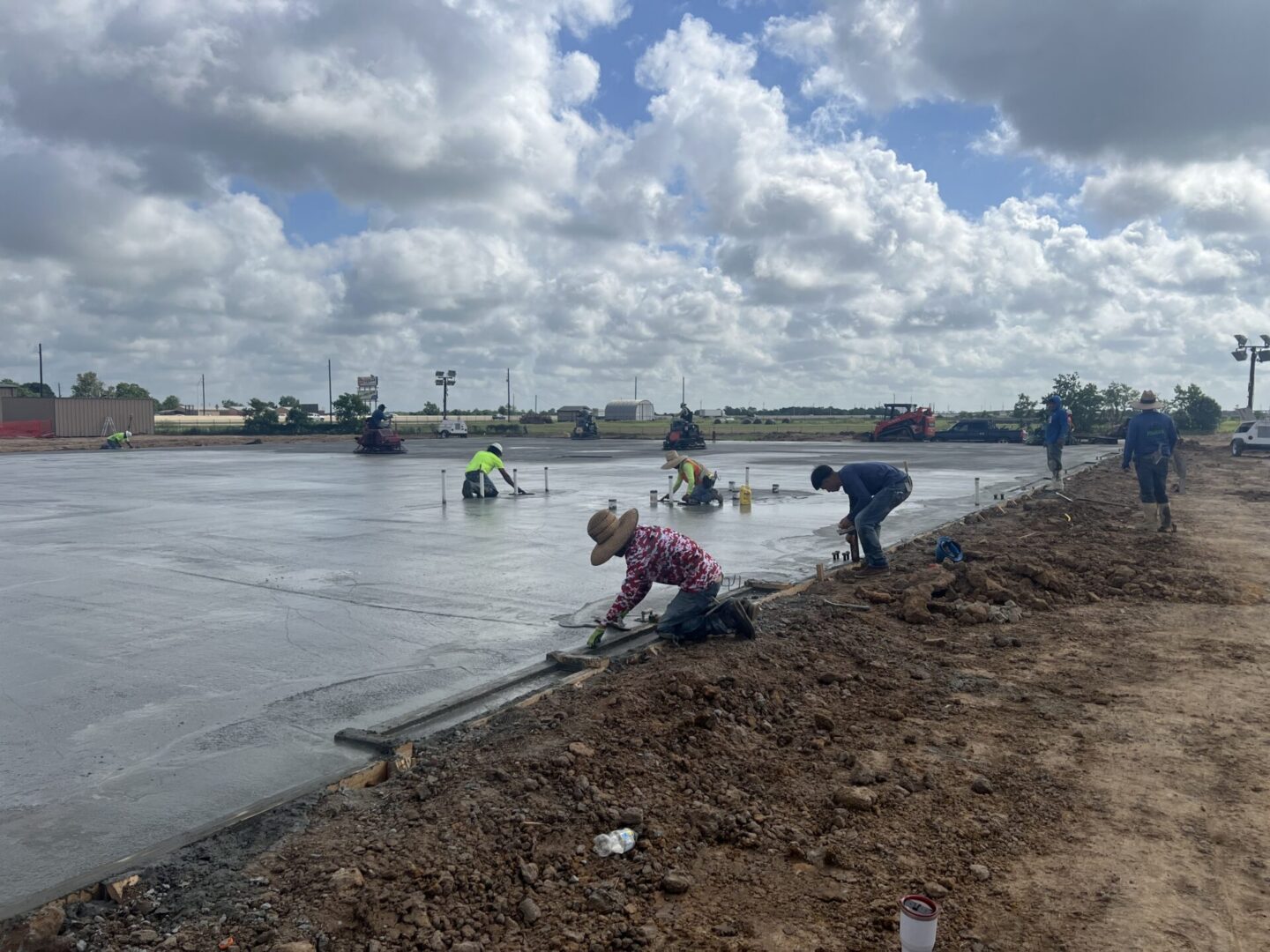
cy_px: 476
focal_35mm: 26
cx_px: 635
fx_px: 954
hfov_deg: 67.3
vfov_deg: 53.1
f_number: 1.5
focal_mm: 5.7
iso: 50
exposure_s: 1/8696
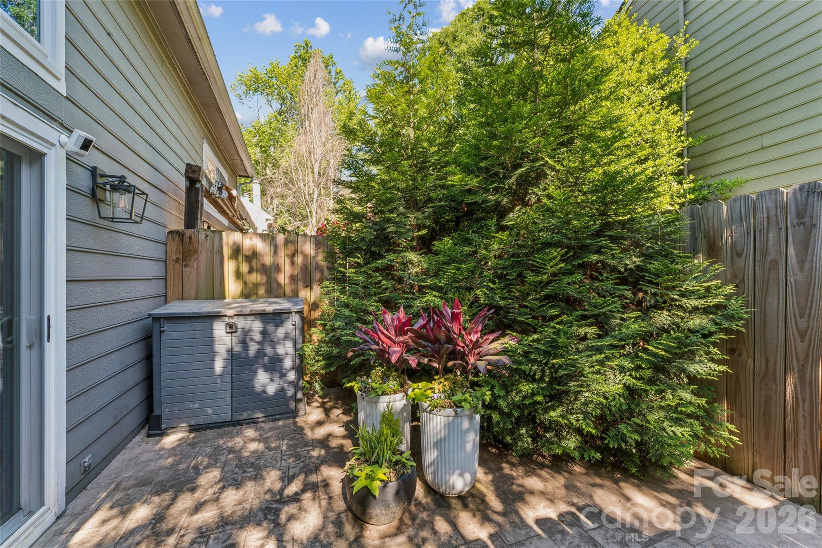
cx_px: 411
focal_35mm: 14
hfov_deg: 104.3
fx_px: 320
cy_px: 274
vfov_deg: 81.2
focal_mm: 14
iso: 100
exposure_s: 1/2
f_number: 22
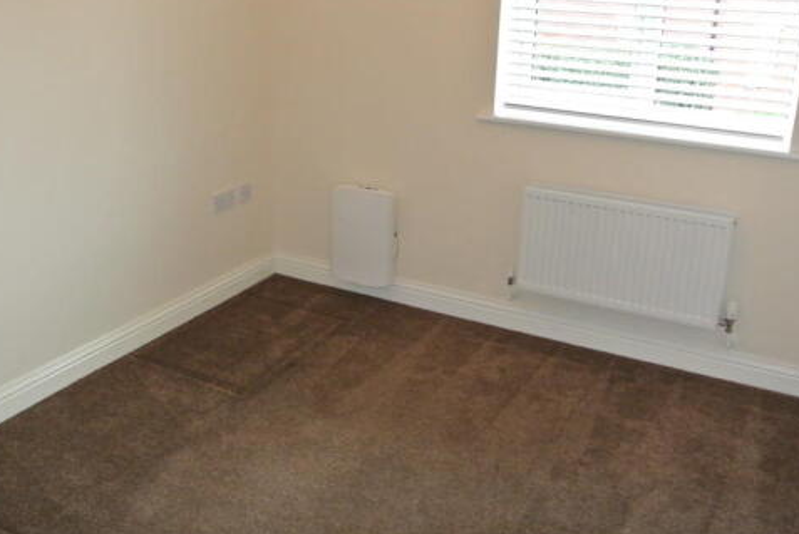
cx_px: 363
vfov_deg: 35.9
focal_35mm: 37
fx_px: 822
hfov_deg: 51.8
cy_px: 222
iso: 1100
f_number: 3.5
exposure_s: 1/60
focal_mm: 10
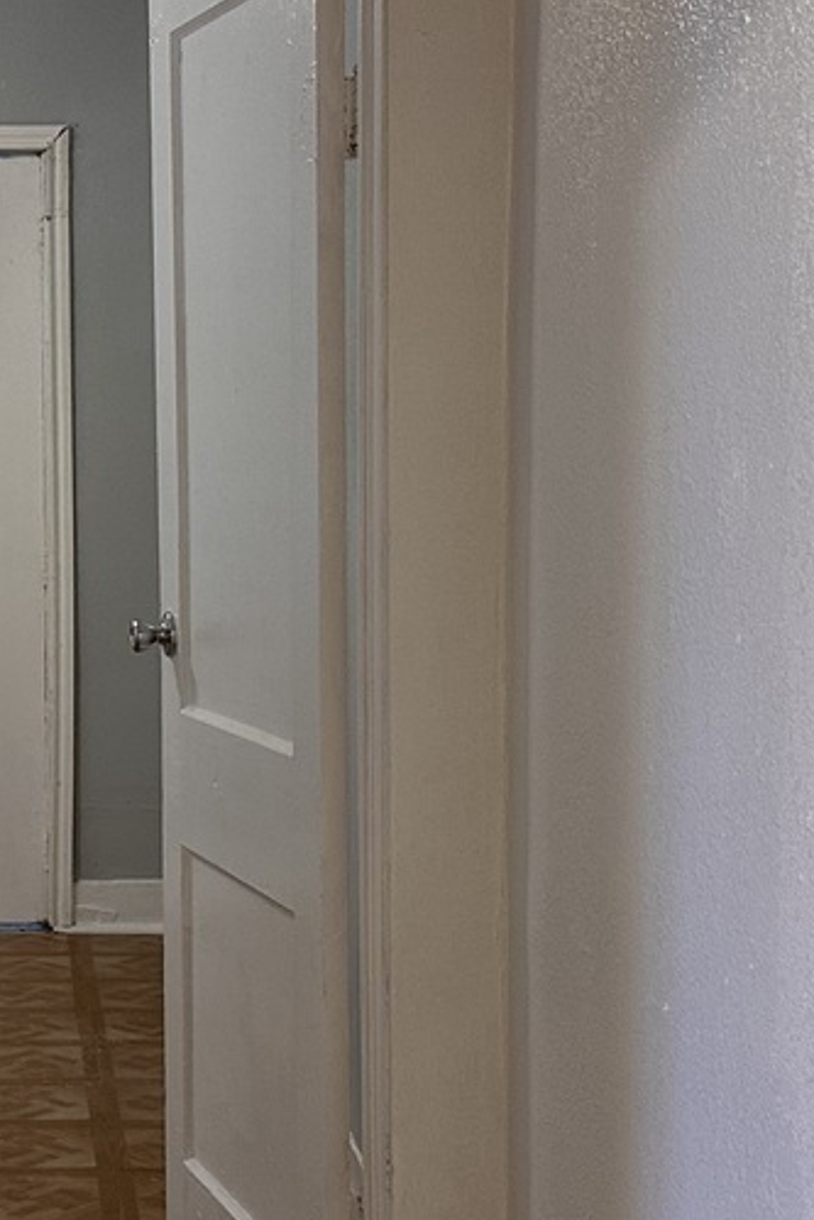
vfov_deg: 28.0
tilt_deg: -5.0
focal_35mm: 72
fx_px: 2440
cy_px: 707
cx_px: 29
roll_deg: -0.5
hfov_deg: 18.5
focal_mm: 6.86
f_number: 1.78
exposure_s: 1/60
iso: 200
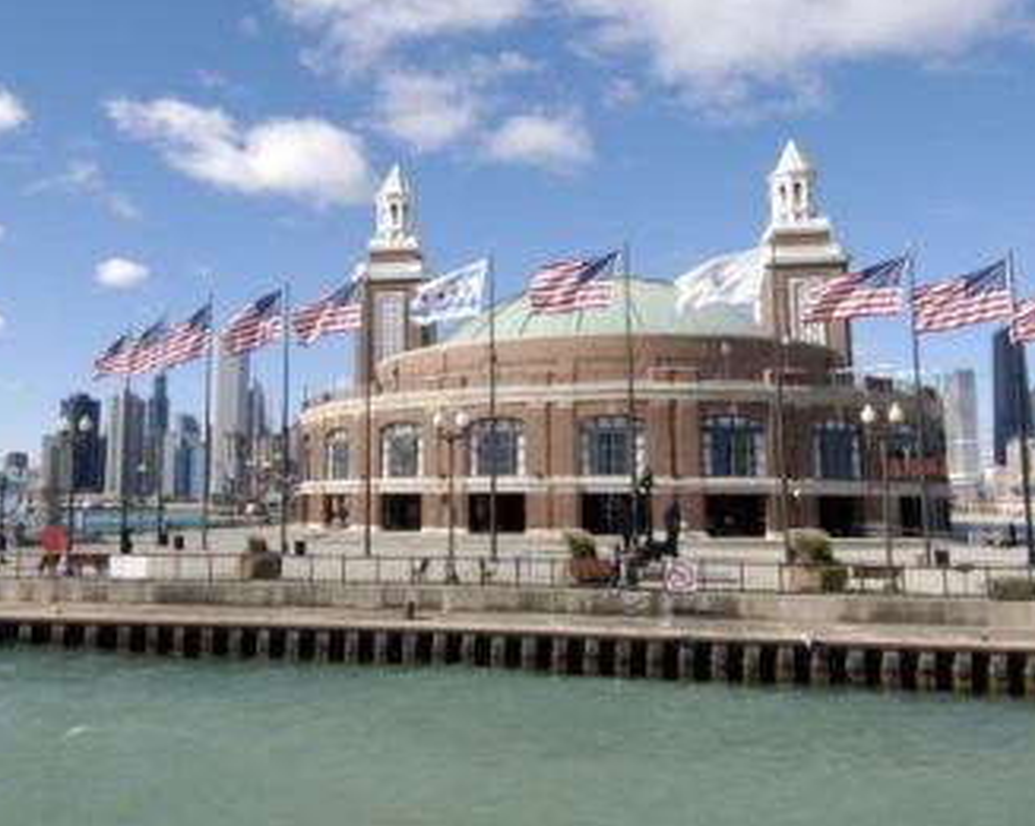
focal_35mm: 31
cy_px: 397
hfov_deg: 56.2
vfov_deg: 47.0
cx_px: 358
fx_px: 949
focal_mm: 12
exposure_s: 1/160
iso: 200
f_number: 11
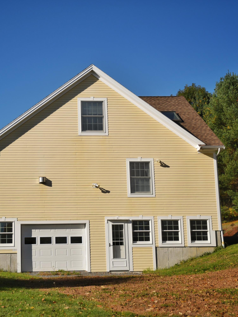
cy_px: 158
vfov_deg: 29.8
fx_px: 596
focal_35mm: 65
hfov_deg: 22.4
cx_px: 70
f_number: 4
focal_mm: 30
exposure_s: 1/2500
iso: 100
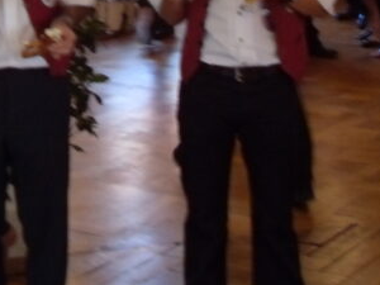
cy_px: -98
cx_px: 318
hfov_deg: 16.8
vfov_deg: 12.3
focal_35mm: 116
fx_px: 1273
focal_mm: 6.3
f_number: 2.8
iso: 200
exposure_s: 1/20
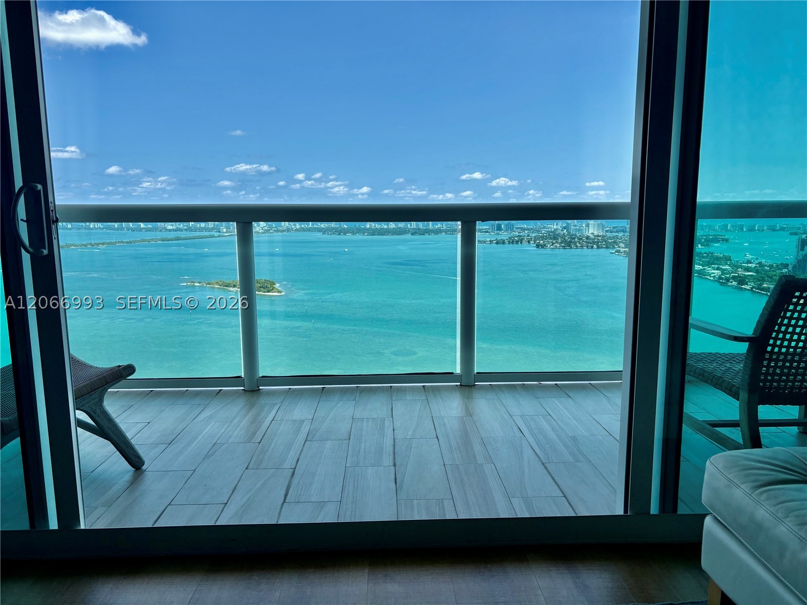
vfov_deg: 53.1
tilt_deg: -8.5
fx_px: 606
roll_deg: +0.6
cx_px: 404
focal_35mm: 26
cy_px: 302
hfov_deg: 67.3
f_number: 1.6
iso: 50
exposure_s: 1/2538
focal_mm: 5.96
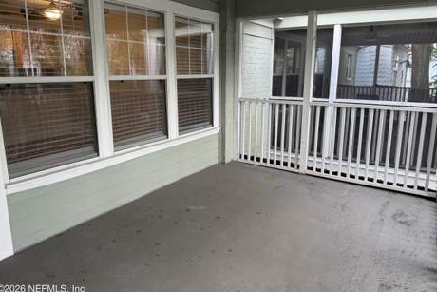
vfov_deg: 49.5
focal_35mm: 26
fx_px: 316
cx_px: 224
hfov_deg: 69.4
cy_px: 133
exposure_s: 1/121
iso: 125
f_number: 1.78
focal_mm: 6.76
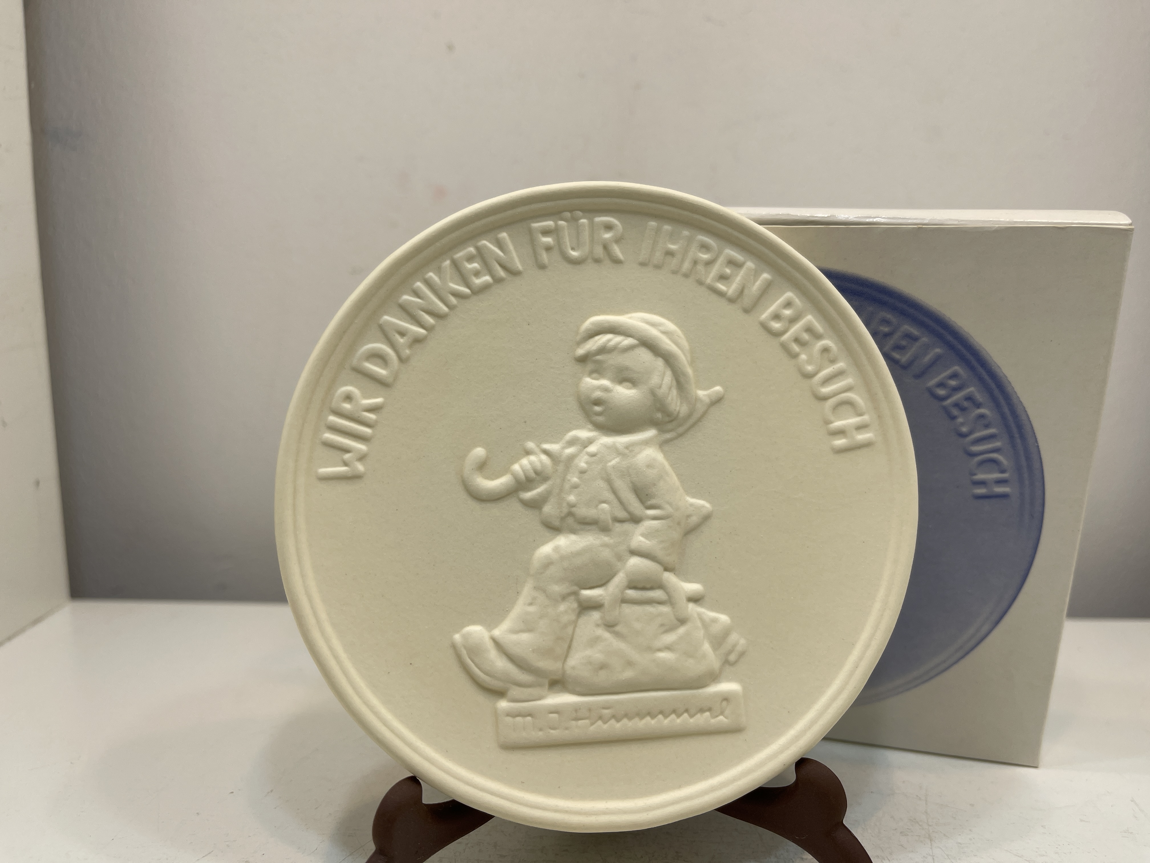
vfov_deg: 54.9
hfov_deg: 69.4
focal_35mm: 25
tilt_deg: -10.9
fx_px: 831
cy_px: 432
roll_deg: -1.3
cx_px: 575
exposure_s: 1/359
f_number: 1.6
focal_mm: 5.1
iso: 32
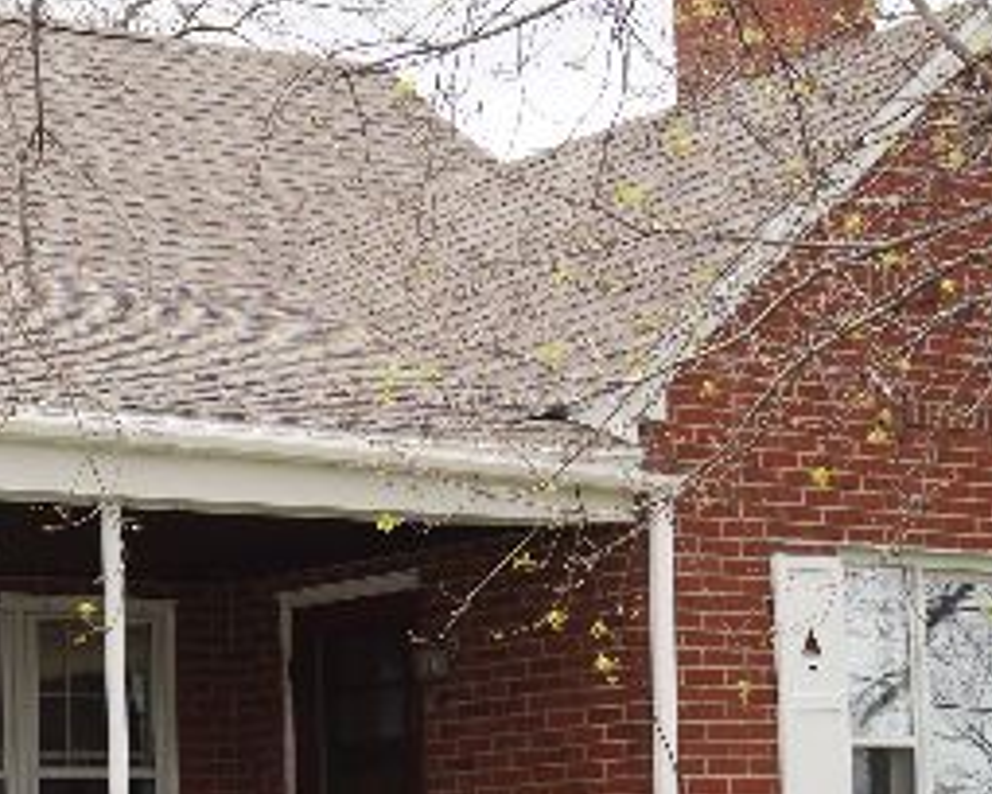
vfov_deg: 15.4
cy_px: 671
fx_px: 2907
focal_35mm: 99
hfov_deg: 19.1
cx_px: 117
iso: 100
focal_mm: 28
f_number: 5.6
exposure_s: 1/100
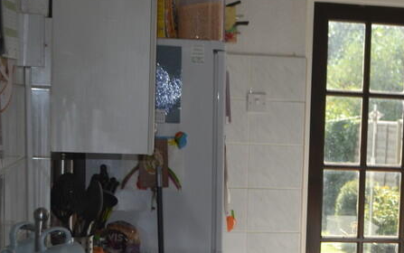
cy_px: 216
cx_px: 407
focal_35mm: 91
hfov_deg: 21.9
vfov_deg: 14.3
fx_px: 1003
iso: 100
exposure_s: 1/160
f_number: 4.2
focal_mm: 26
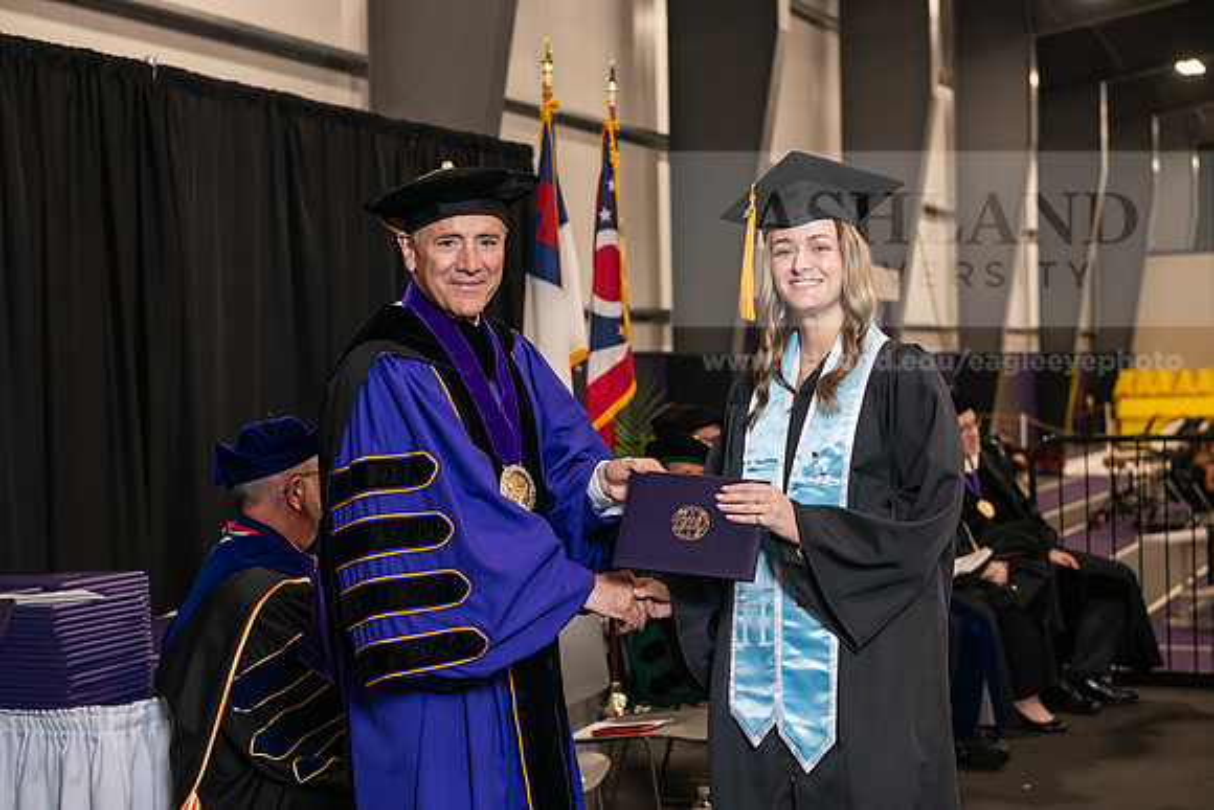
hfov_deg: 30.5
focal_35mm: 66
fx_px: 2226
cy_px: 405
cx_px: 607
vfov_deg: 20.6
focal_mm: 66
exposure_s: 1/125
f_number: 5
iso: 1600
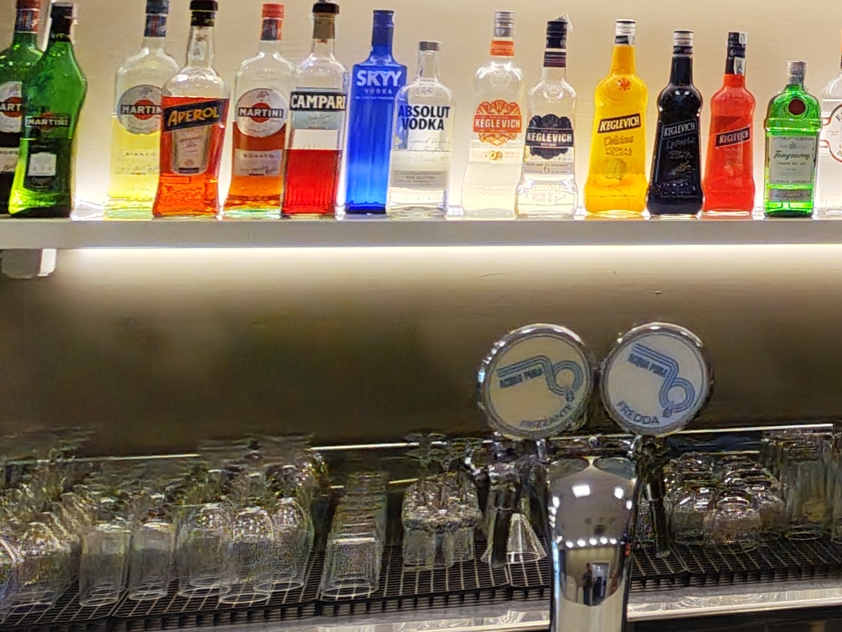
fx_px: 1800
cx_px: 1264
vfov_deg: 19.1
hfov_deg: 21.9
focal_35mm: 74
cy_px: -64
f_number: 1.88
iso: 72
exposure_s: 1/100
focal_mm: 5.59
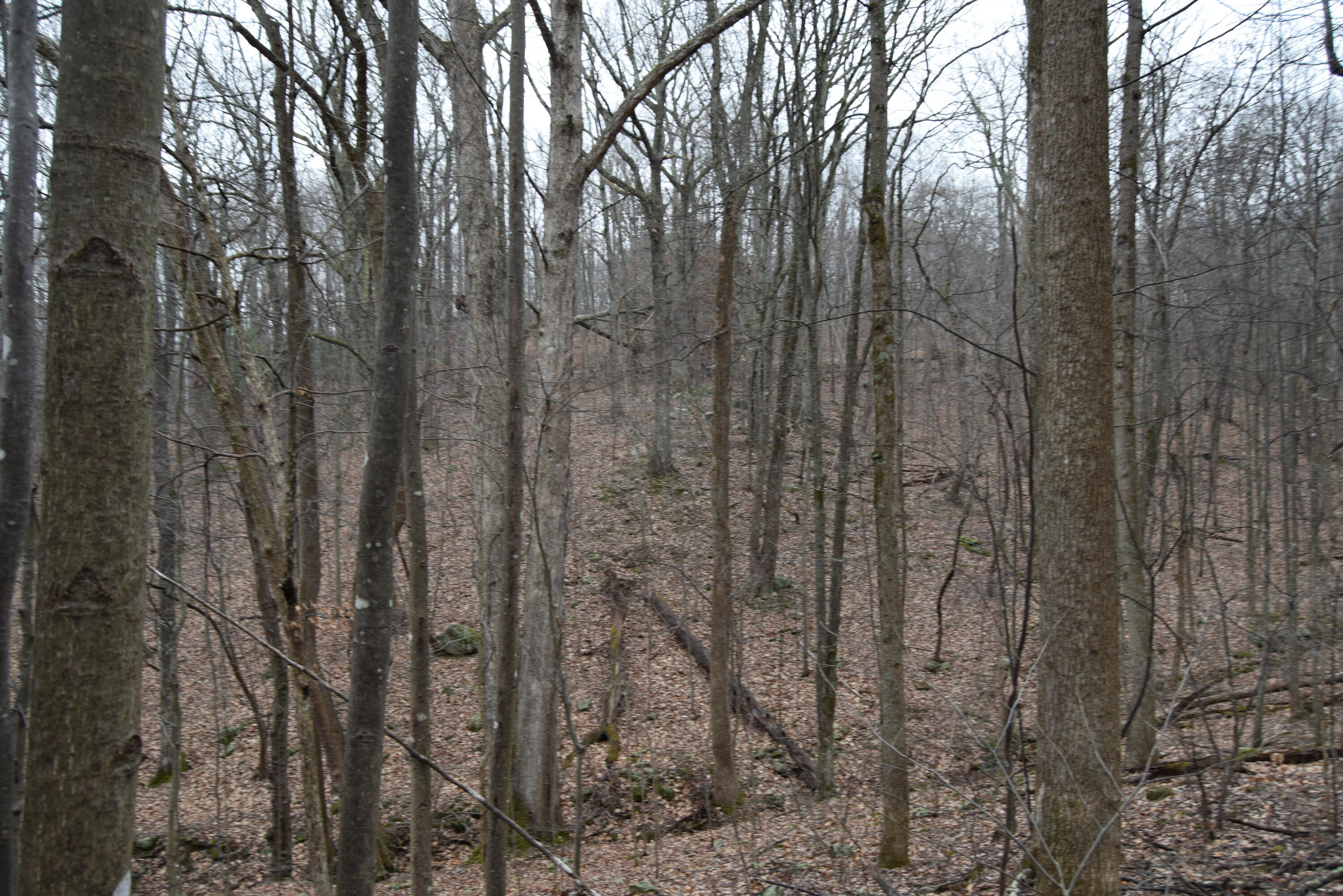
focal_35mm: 27
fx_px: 1007
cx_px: 672
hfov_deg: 67.4
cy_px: 448
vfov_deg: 47.9
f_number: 5
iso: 400
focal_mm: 18
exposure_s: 1/100
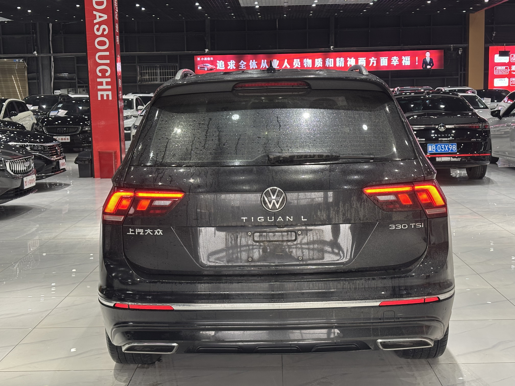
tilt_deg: -6.9
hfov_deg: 36.8
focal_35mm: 52
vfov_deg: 28.0
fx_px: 774
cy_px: 193
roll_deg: +2.0
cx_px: 258
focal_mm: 5.96
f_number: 1.6
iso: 125
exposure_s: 1/50
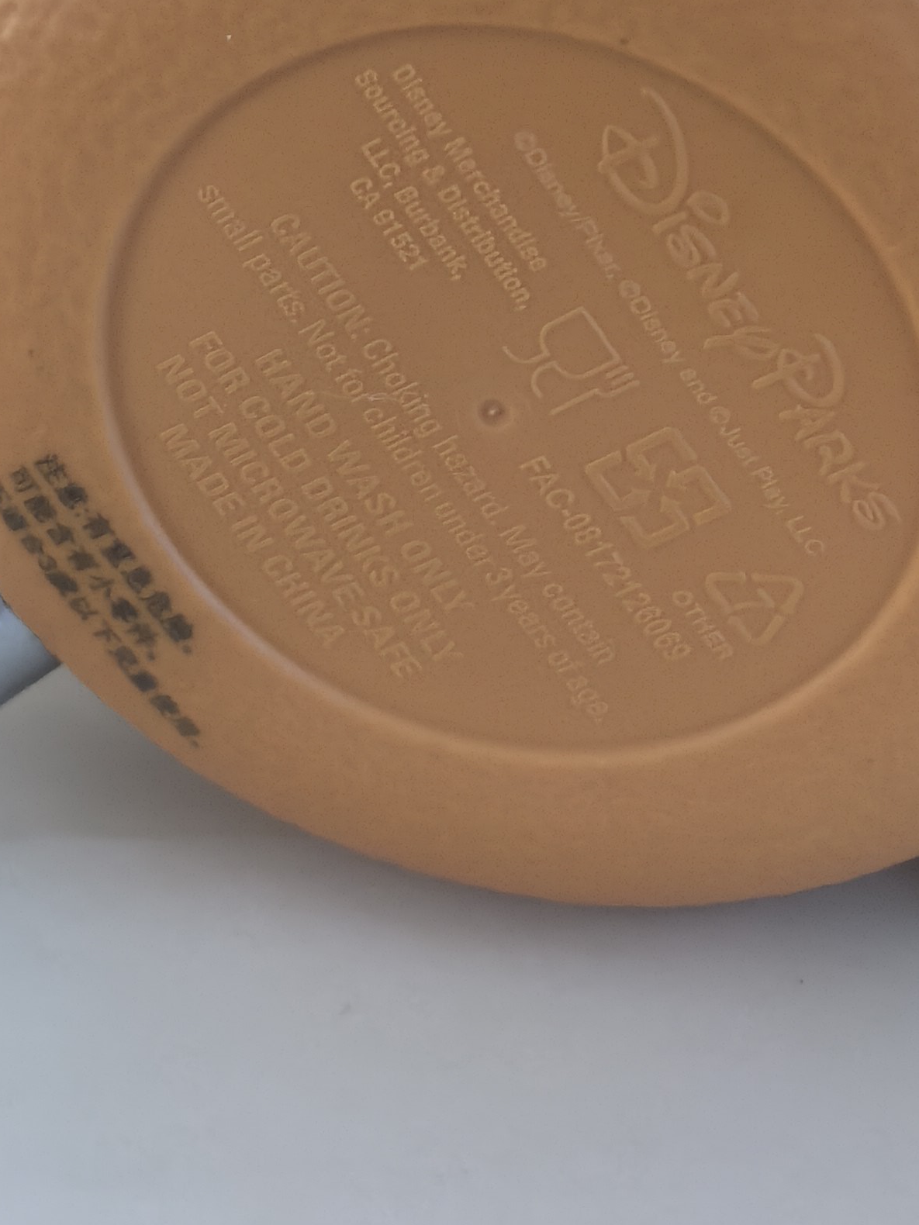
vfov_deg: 25.5
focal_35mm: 70
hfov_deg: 20.9
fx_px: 2478
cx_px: 622
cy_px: -157
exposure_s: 1/587
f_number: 2
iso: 6400
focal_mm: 6.98
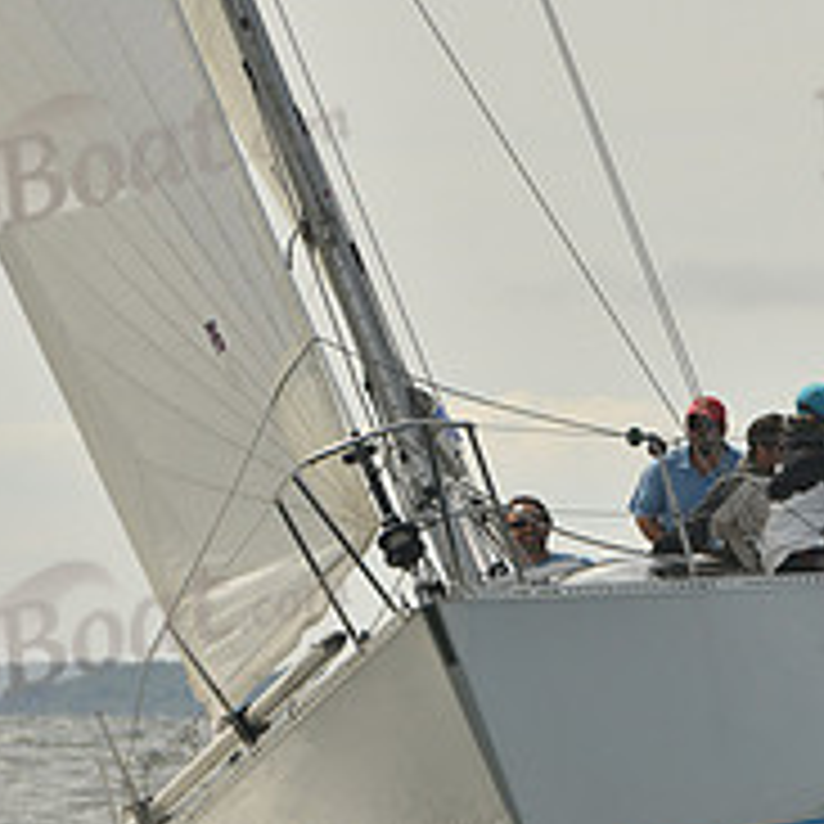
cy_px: 358
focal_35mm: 539
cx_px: 585
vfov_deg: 3.3
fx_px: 14516
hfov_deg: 3.3
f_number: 7.1
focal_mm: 200
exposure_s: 1/1000
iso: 320
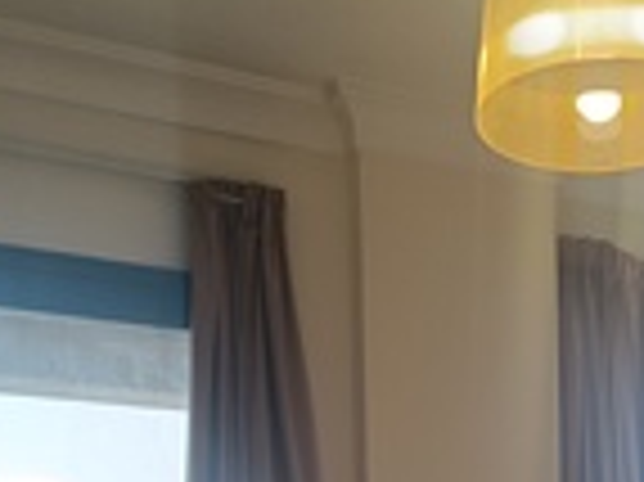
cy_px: 732
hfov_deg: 24.0
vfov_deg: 16.7
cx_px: 534
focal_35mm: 80
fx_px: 1487
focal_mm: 4.7
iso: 265
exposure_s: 1/50
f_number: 1.7
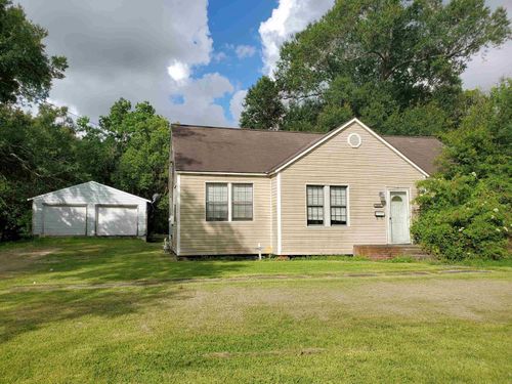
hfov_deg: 67.3
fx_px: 385
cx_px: 256
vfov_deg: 53.1
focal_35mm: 26
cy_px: 192
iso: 50
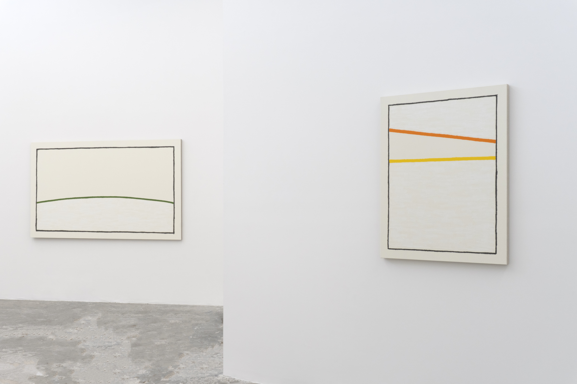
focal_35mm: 44
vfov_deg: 30.8
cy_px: 192
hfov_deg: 45.0
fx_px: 697
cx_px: 288
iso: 320
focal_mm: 29
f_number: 20
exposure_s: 1/4
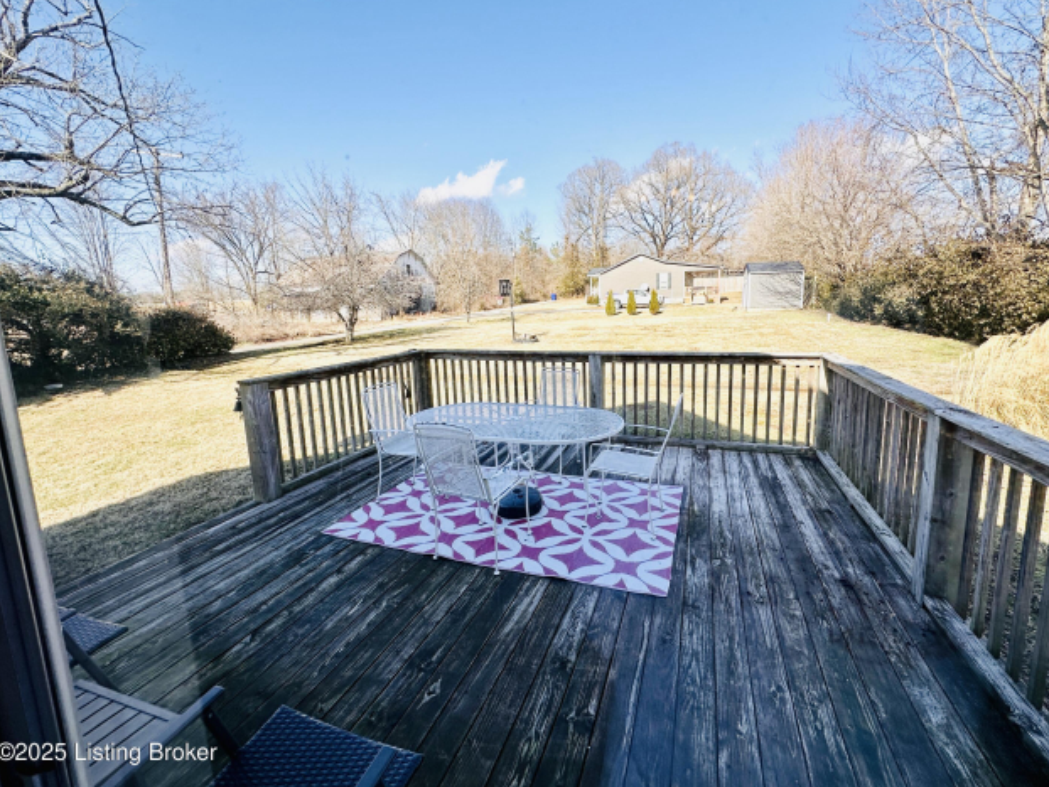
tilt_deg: -8.2
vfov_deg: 81.7
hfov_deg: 98.0
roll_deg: +1.6
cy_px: 369
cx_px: 557
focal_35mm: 15
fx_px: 455
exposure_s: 1/812
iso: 40
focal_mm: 2.22
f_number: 2.2
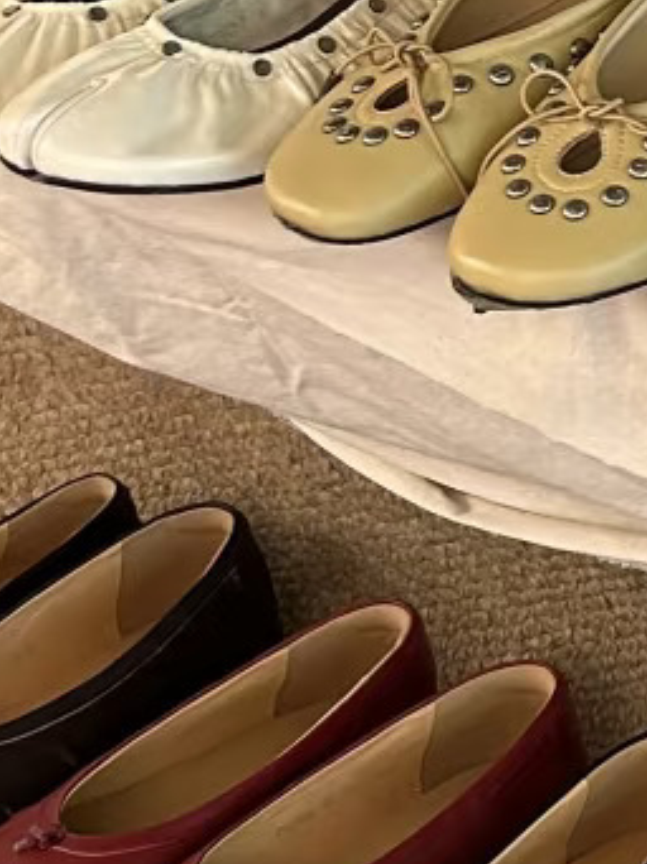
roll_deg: +2.2
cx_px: 1436
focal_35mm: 146
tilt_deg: -32.9
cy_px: 235
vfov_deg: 13.5
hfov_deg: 9.3
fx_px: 3643
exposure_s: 1/50
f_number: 1.5
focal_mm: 5.7
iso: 100
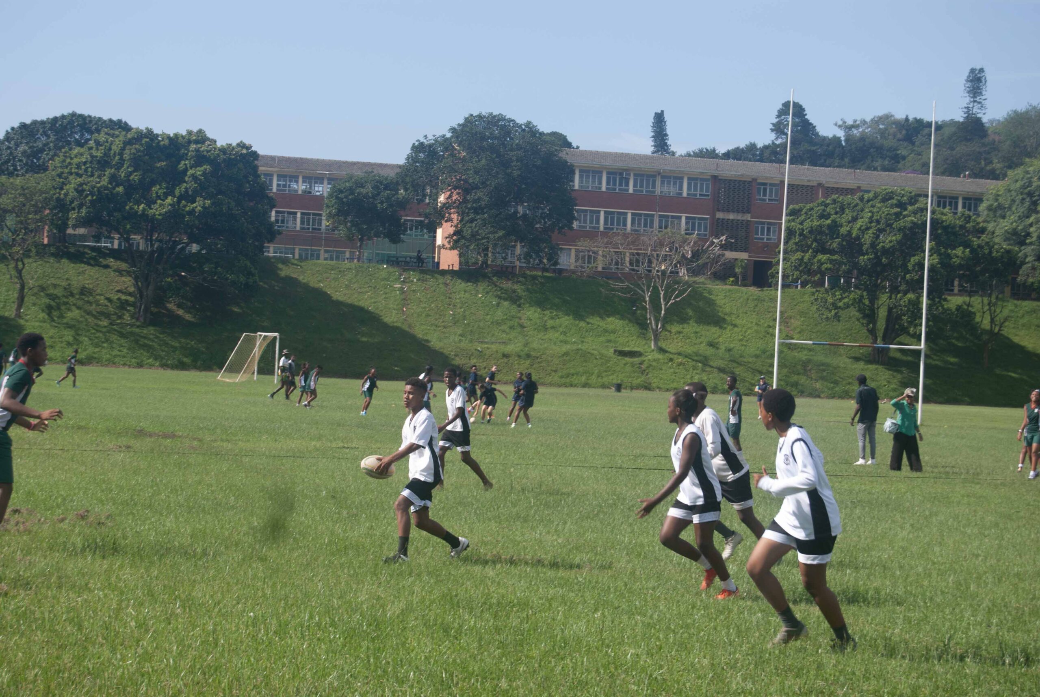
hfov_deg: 24.6
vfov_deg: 16.6
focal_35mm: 82
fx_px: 2386
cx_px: 520
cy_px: 348
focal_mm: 55
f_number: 7.1
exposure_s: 1/200
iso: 100
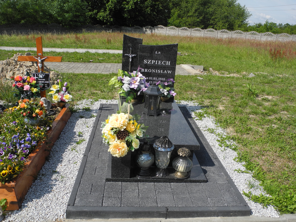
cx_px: 148
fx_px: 257
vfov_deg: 46.8
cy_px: 111
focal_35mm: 30
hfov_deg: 60.0
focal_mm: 6.4
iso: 100
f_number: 4
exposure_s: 1/800
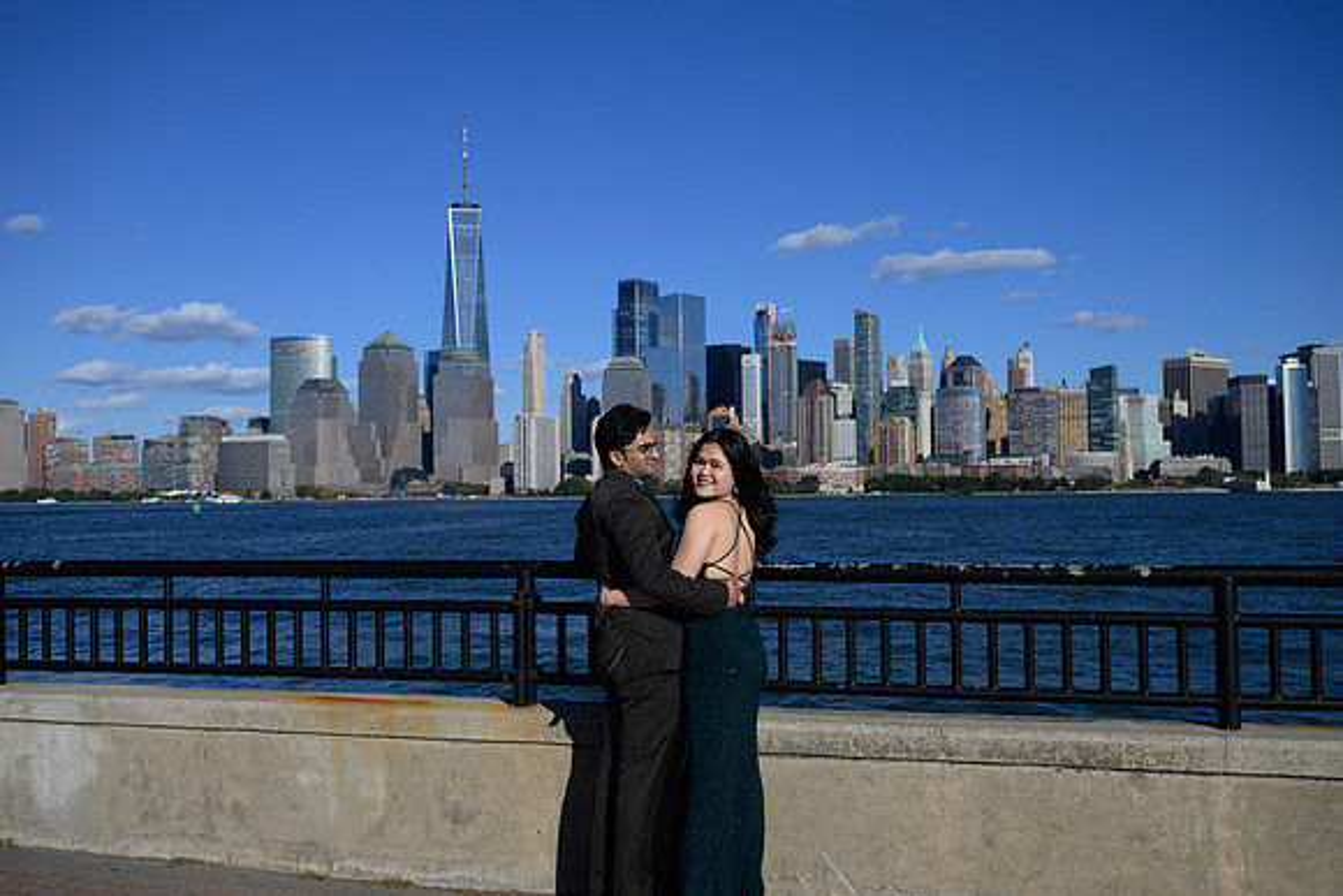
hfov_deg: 55.8
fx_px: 1269
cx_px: 672
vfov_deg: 38.9
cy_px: 448
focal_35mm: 34
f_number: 5.6
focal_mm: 34
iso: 100
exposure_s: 1/1250
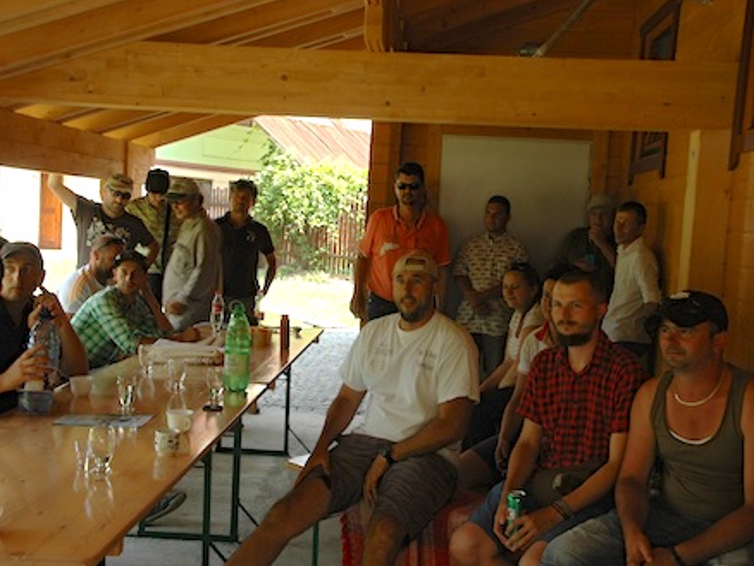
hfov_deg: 41.2
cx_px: 365
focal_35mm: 46
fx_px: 1003
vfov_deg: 31.5
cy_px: 282
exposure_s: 1/50
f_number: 9
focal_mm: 28
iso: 250
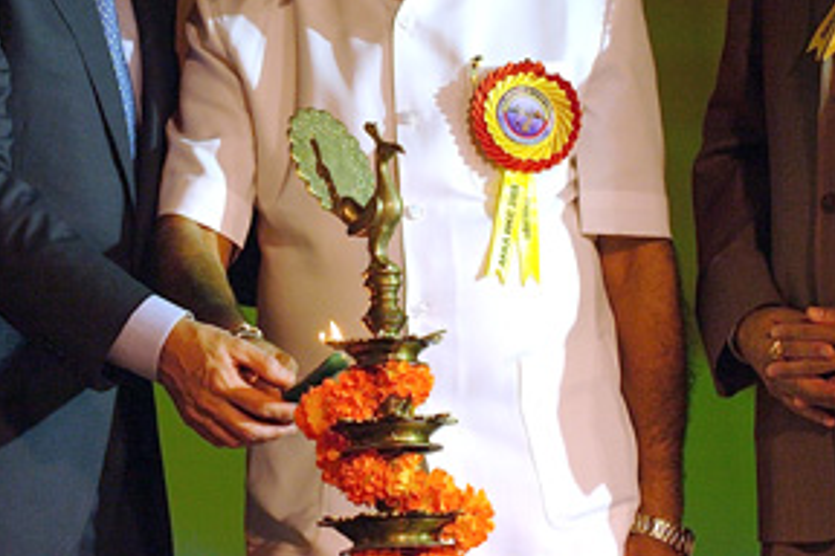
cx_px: 348
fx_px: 7608
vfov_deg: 4.2
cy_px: -6
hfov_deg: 6.3
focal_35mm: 328
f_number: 5.6
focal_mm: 105
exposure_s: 1/60
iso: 400
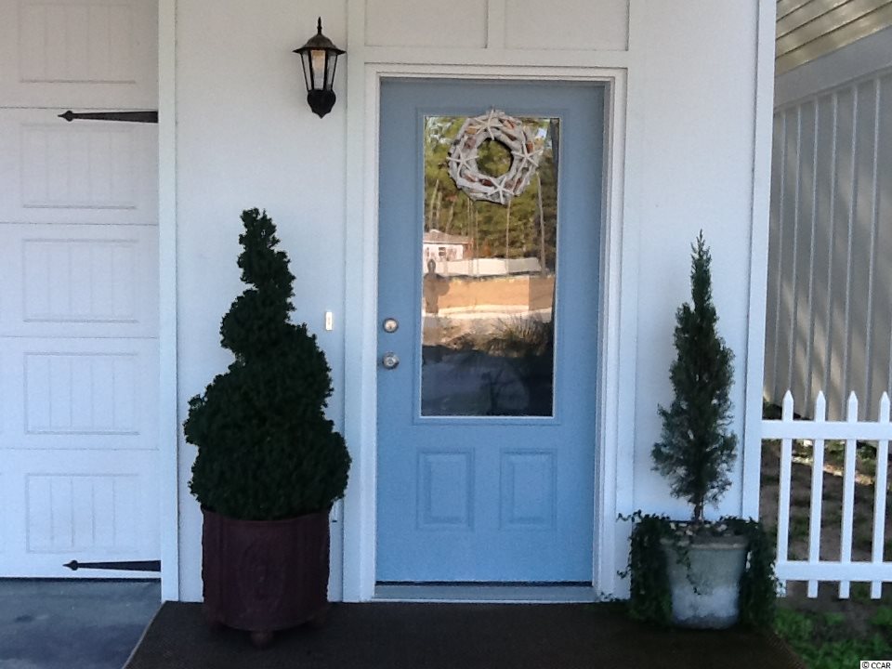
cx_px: 446
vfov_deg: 32.9
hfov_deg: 42.9
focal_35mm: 44
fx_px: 1134
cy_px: 334
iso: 40
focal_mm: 2.03
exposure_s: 1/156
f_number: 2.4
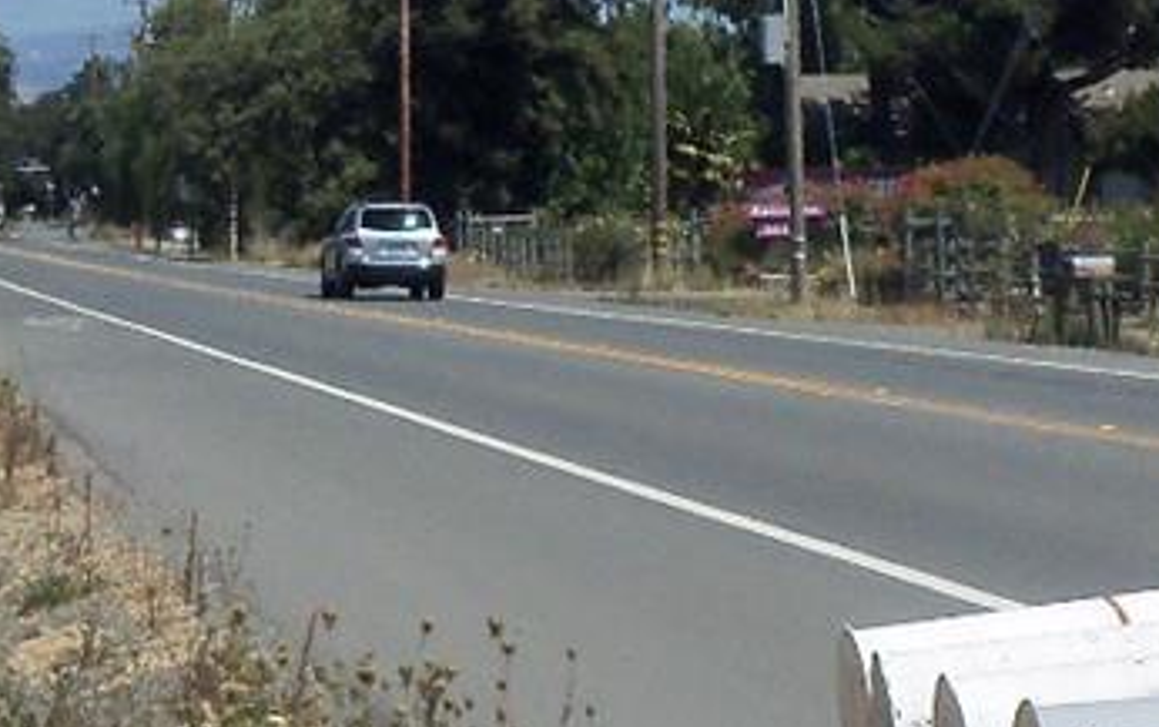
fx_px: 4932
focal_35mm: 156
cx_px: 821
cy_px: -50
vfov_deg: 8.4
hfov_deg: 13.4
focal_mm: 5.7
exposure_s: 1/250
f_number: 8.8
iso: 80
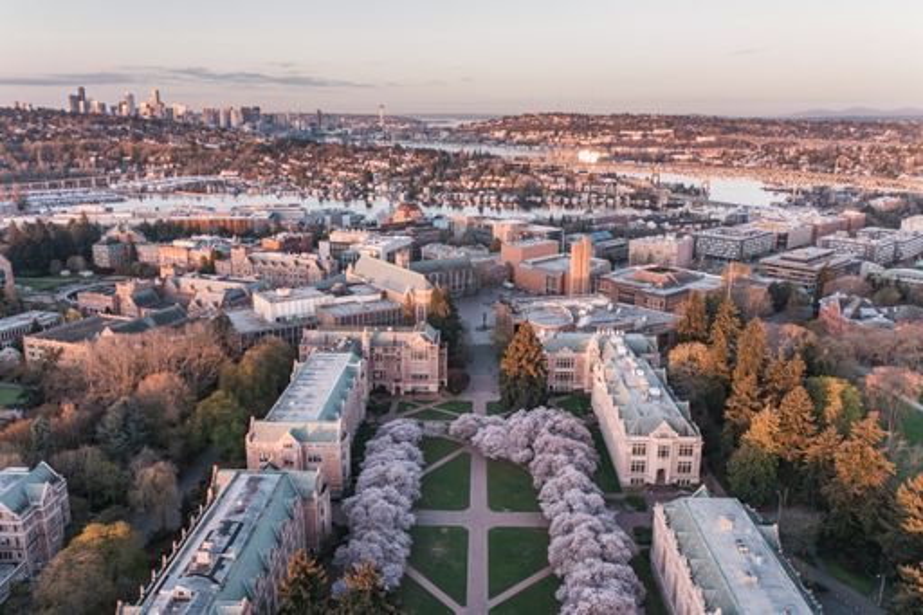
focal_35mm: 28
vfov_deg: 46.4
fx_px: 718
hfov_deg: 65.5
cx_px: 462
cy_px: 308
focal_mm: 10.26
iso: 200
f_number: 2.8
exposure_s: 1/160
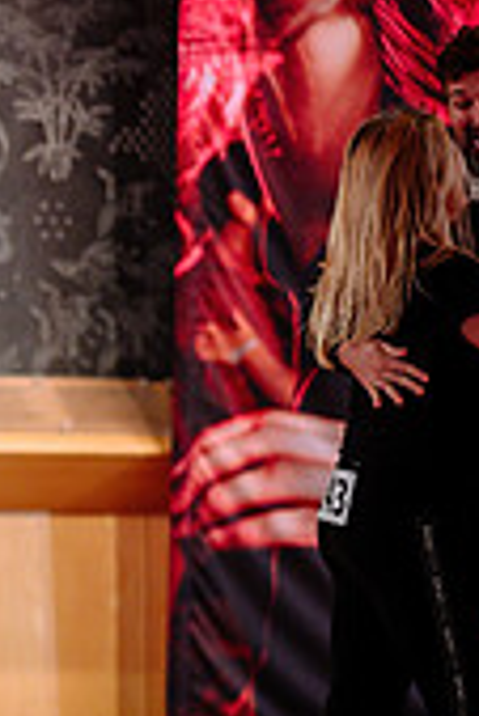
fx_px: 7548
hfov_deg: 3.6
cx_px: -644
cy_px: 576
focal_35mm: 379
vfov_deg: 5.4
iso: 1000
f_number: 1.4
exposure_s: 1/500
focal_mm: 105
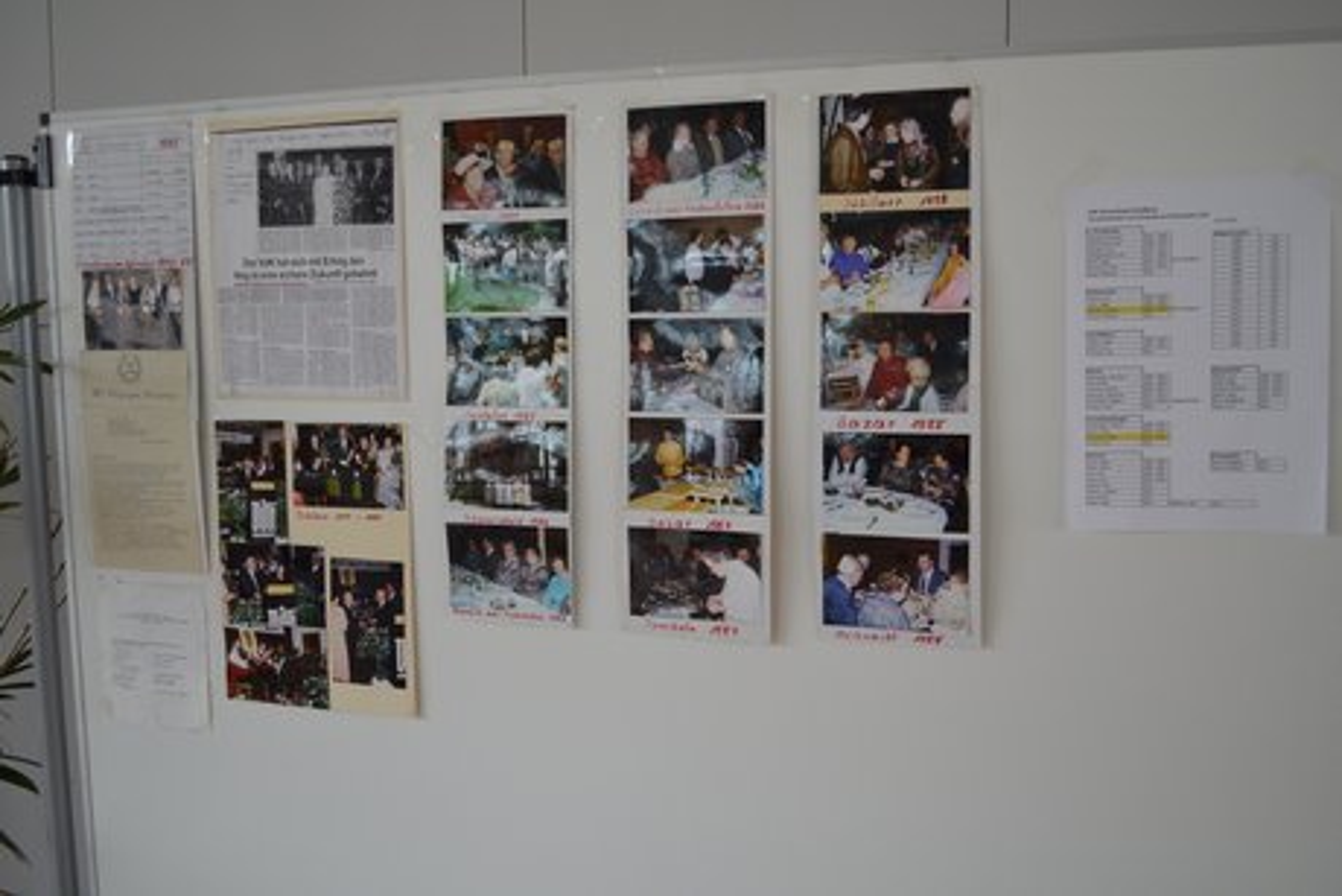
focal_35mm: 33
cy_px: 448
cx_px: 671
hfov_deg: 57.2
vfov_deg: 40.0
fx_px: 1230
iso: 500
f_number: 4
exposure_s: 1/60
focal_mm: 22
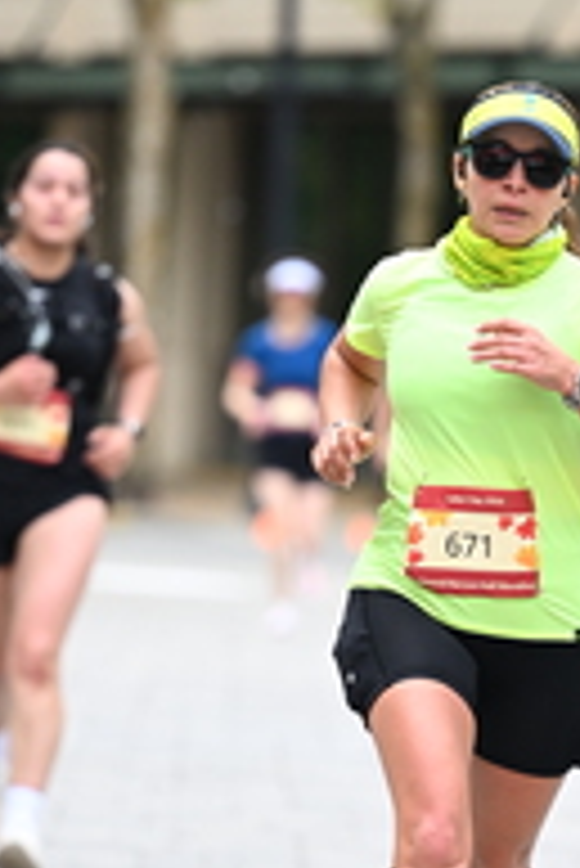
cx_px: 533
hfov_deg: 3.0
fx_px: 10975
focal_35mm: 455
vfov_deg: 4.5
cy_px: 643
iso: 640
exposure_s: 1/2000
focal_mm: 160
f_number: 2.8
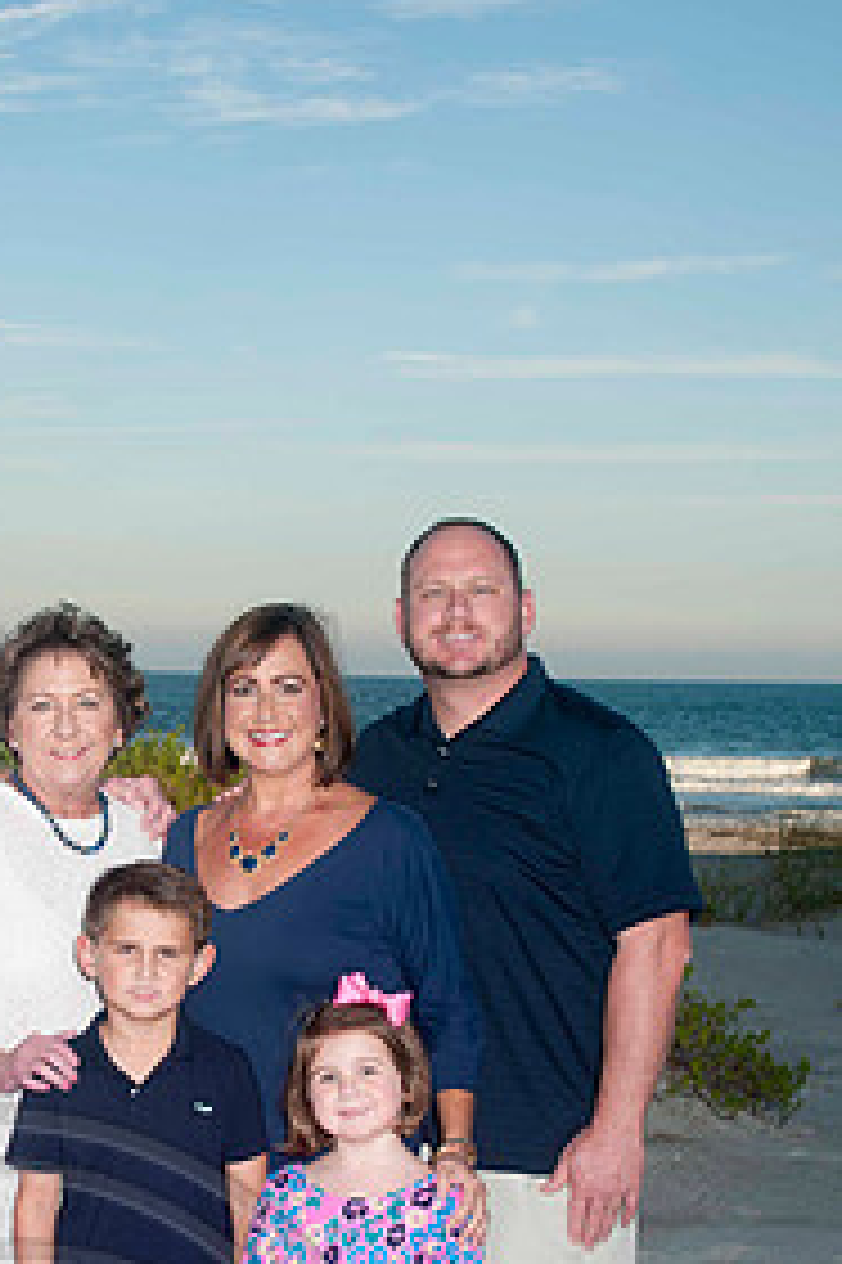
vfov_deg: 23.9
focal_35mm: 84
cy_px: 963
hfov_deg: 16.1
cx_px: 173
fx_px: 2950
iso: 100
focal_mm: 35
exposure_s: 1/250
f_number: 8
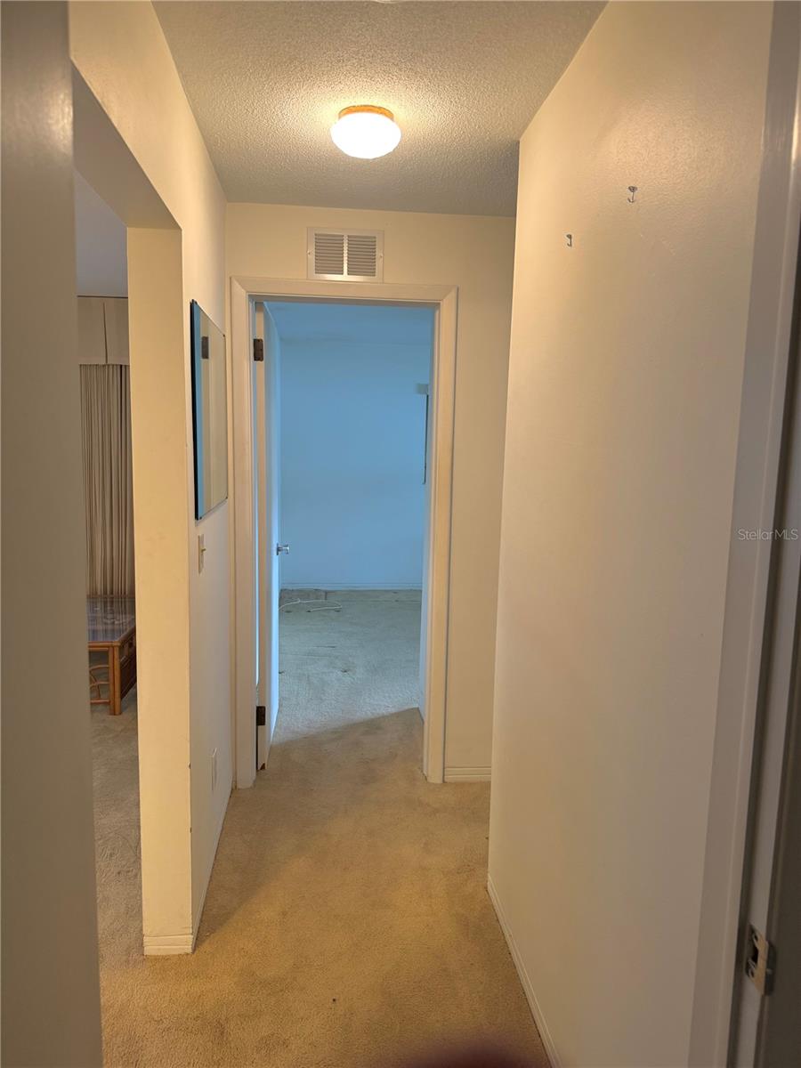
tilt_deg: -7.2
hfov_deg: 56.8
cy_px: 534
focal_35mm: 24
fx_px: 740
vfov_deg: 71.6
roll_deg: -2.0
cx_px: 400
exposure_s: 1/60
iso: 200
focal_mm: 6.76
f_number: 1.78
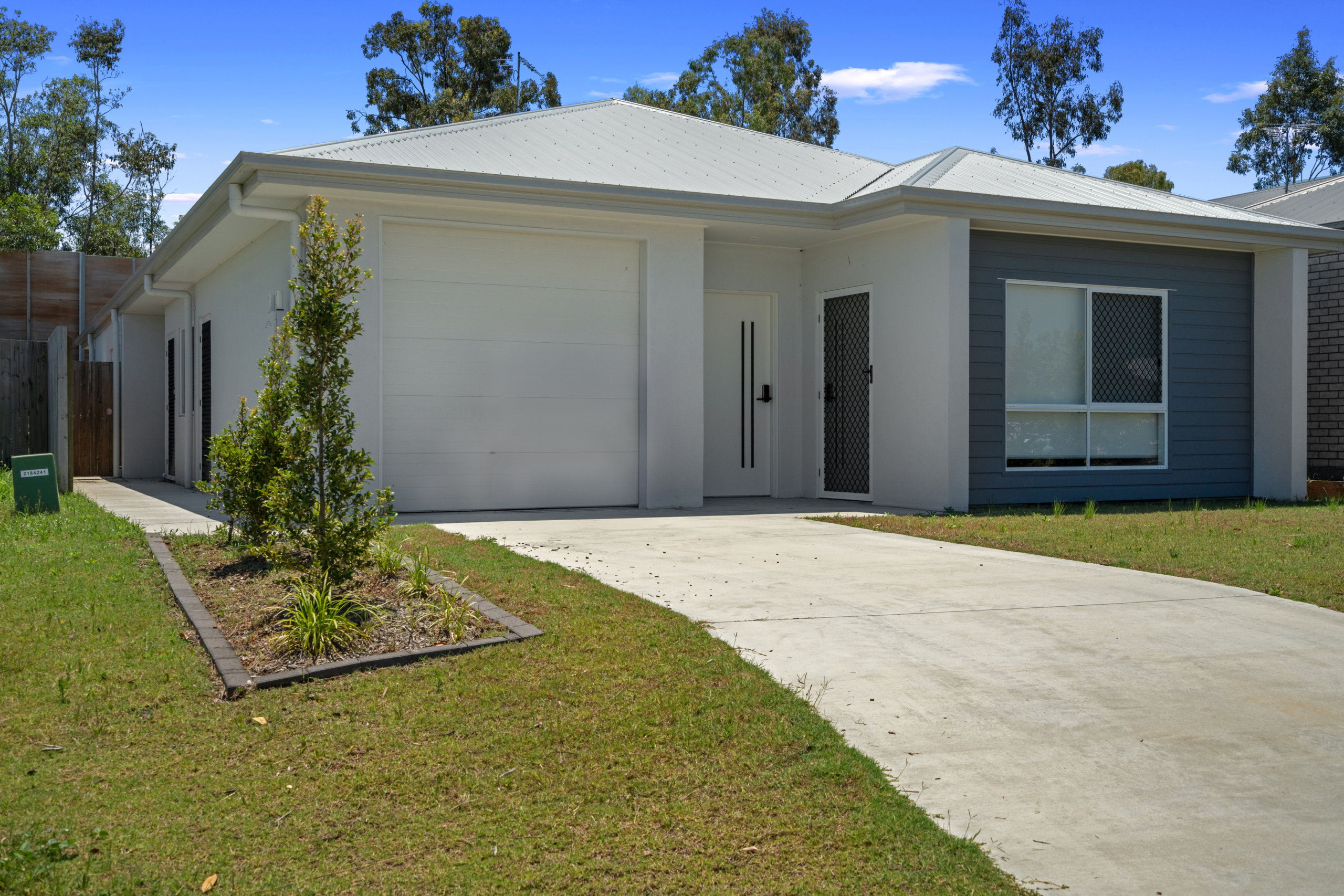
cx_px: 672
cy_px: 448
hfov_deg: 54.4
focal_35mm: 35
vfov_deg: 37.9
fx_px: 1307
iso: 200
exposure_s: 1/3200
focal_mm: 35
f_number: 8
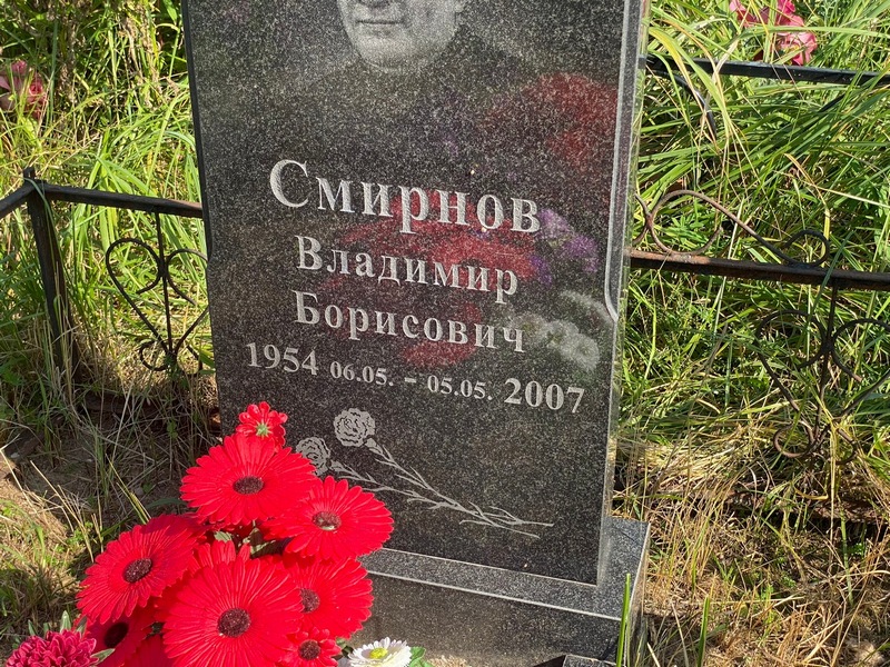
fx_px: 1337
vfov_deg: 28.0
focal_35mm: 52
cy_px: 334
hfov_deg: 36.8
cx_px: 445
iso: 20
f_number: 2
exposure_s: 1/545
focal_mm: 6
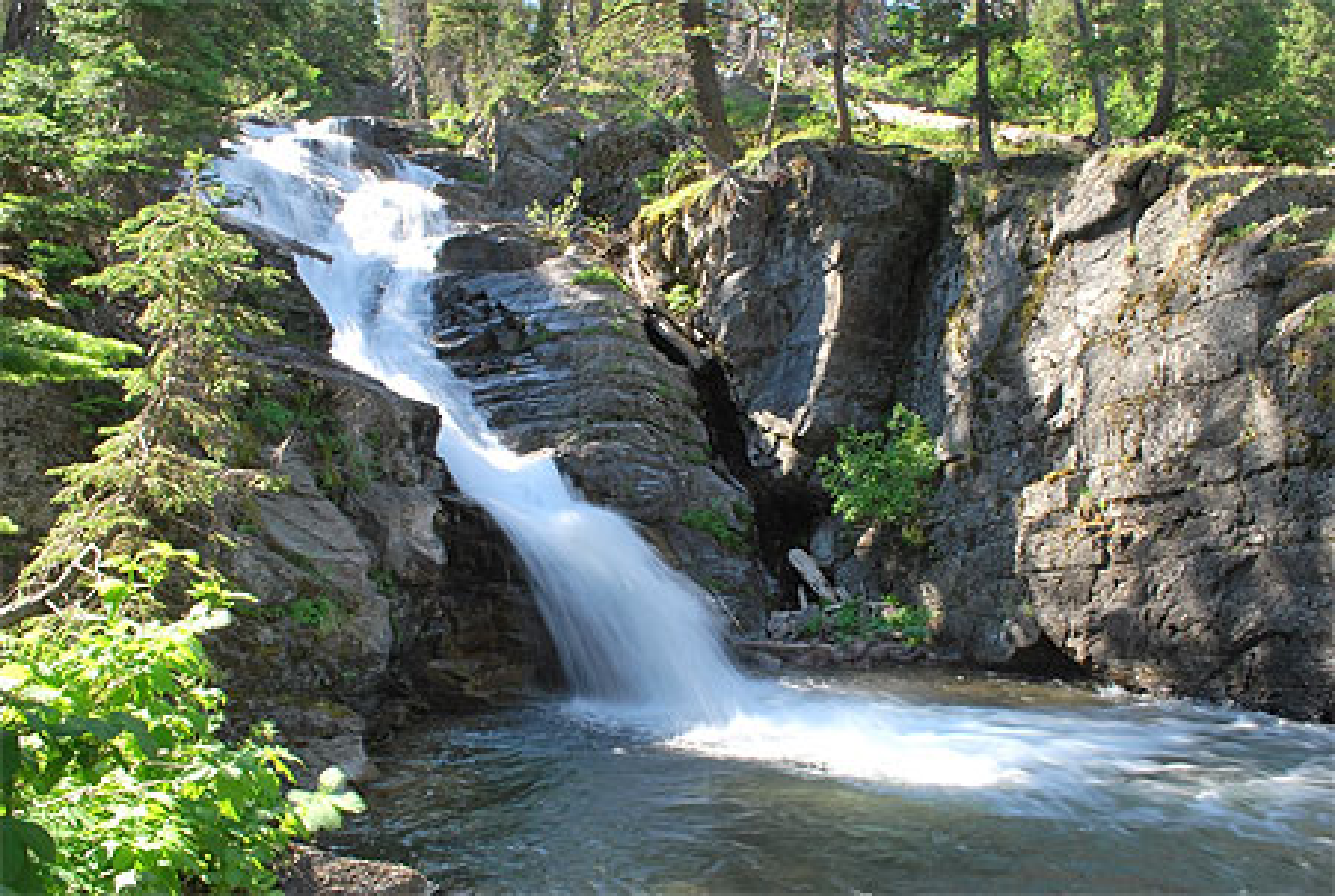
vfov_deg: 43.8
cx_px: 668
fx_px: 1115
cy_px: 448
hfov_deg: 61.8
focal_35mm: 30
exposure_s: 1/10
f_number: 22
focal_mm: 20
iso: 200
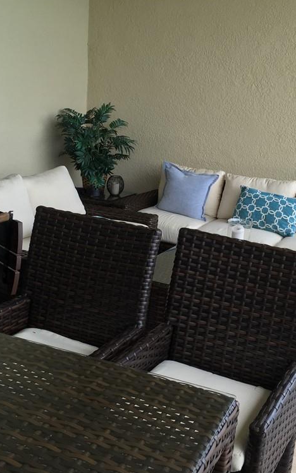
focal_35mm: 42
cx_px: 185
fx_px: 542
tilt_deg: -14.2
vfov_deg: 47.2
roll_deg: -4.3
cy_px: 238
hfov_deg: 30.4
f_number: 2.2
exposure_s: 1/120
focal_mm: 4.15
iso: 40
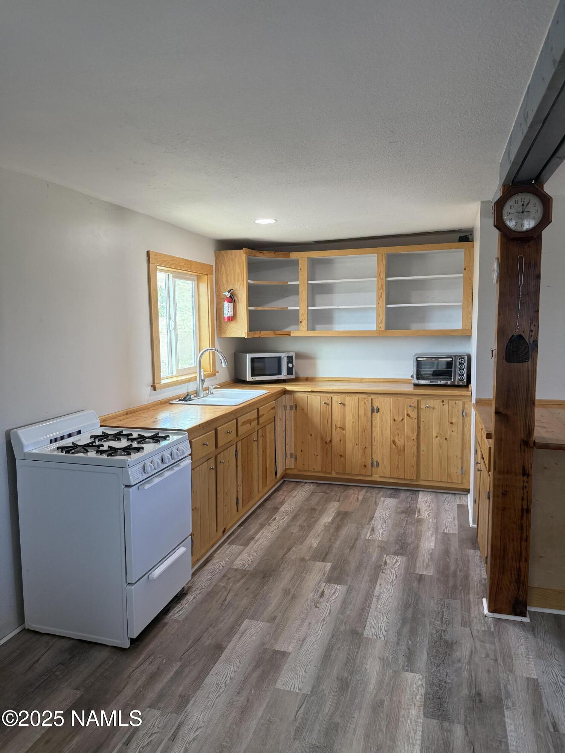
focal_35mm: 24
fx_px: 522
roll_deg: -1.1
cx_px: 282
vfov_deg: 71.6
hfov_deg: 56.8
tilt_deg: -5.0
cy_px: 376
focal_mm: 6.76
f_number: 1.78
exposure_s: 1/141
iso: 200
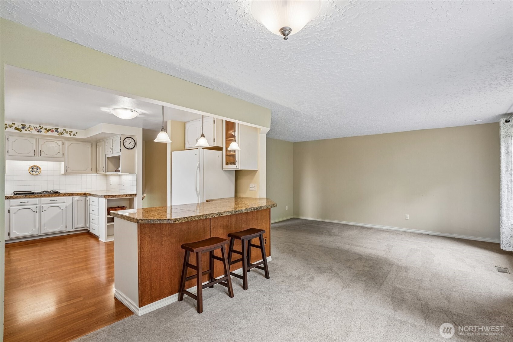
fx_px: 242
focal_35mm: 17
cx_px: 256
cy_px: 171
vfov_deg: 70.4
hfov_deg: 93.3
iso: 400
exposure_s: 1/20
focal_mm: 17
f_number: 8
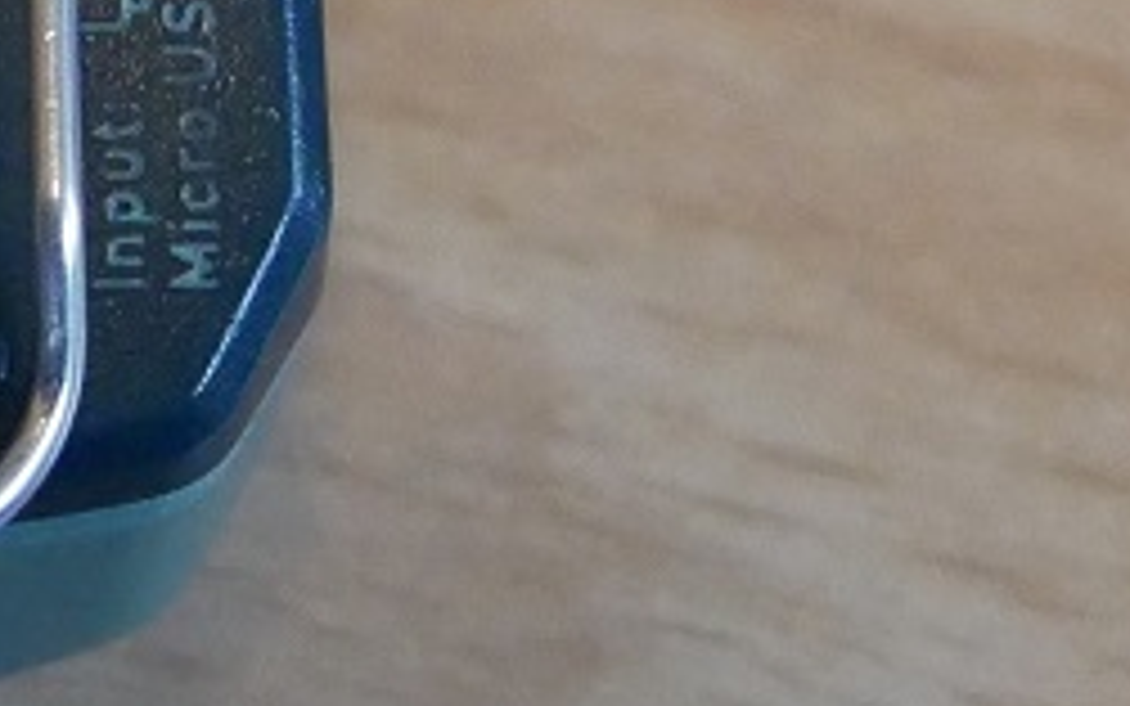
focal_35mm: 245
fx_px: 7547
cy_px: -182
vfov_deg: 5.3
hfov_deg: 8.5
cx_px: -77
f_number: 4
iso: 3200
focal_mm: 21
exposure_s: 1/40
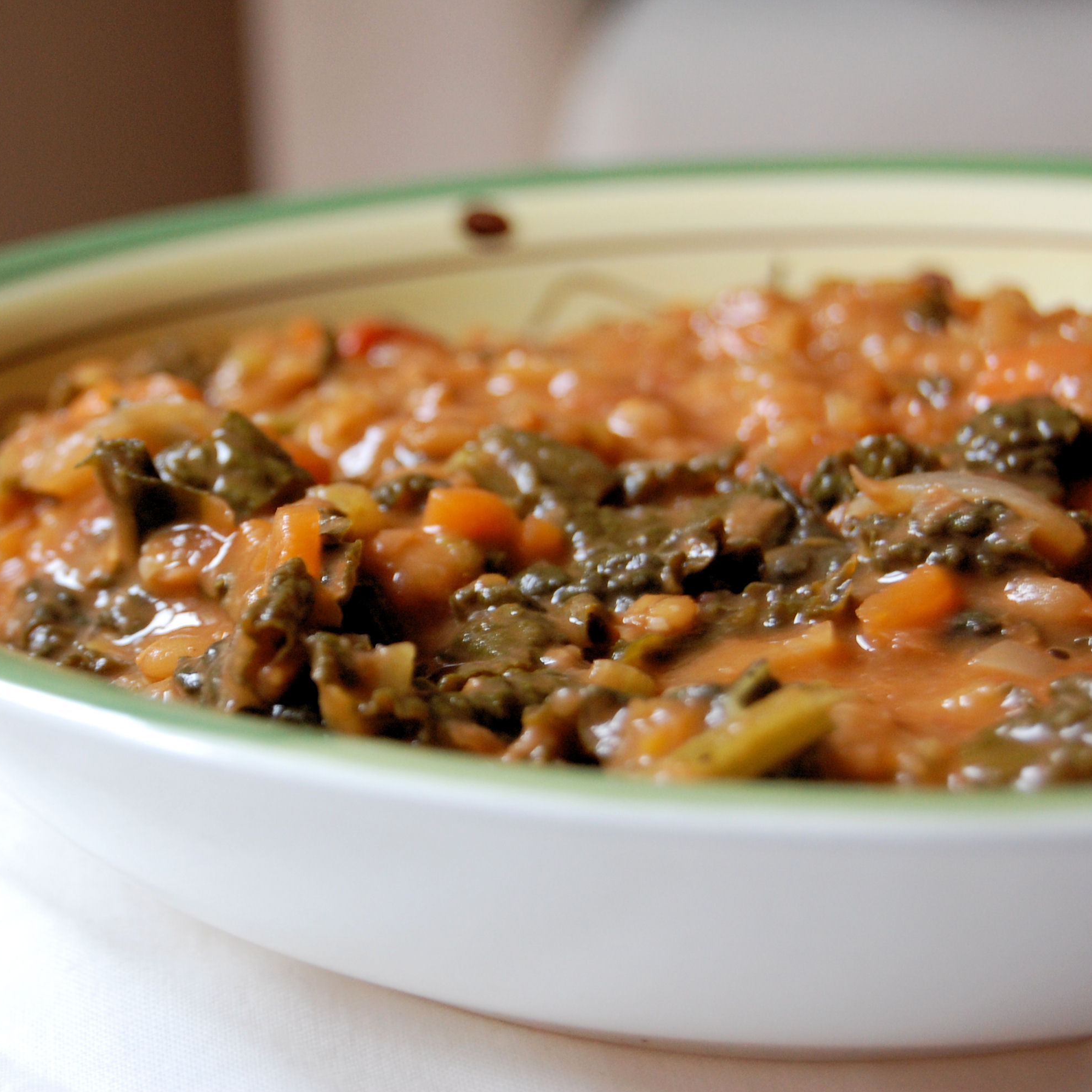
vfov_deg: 17.4
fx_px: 3569
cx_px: 317
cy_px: 548
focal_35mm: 100
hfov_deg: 17.3
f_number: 5.6
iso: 800
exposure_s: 1/15
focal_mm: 52
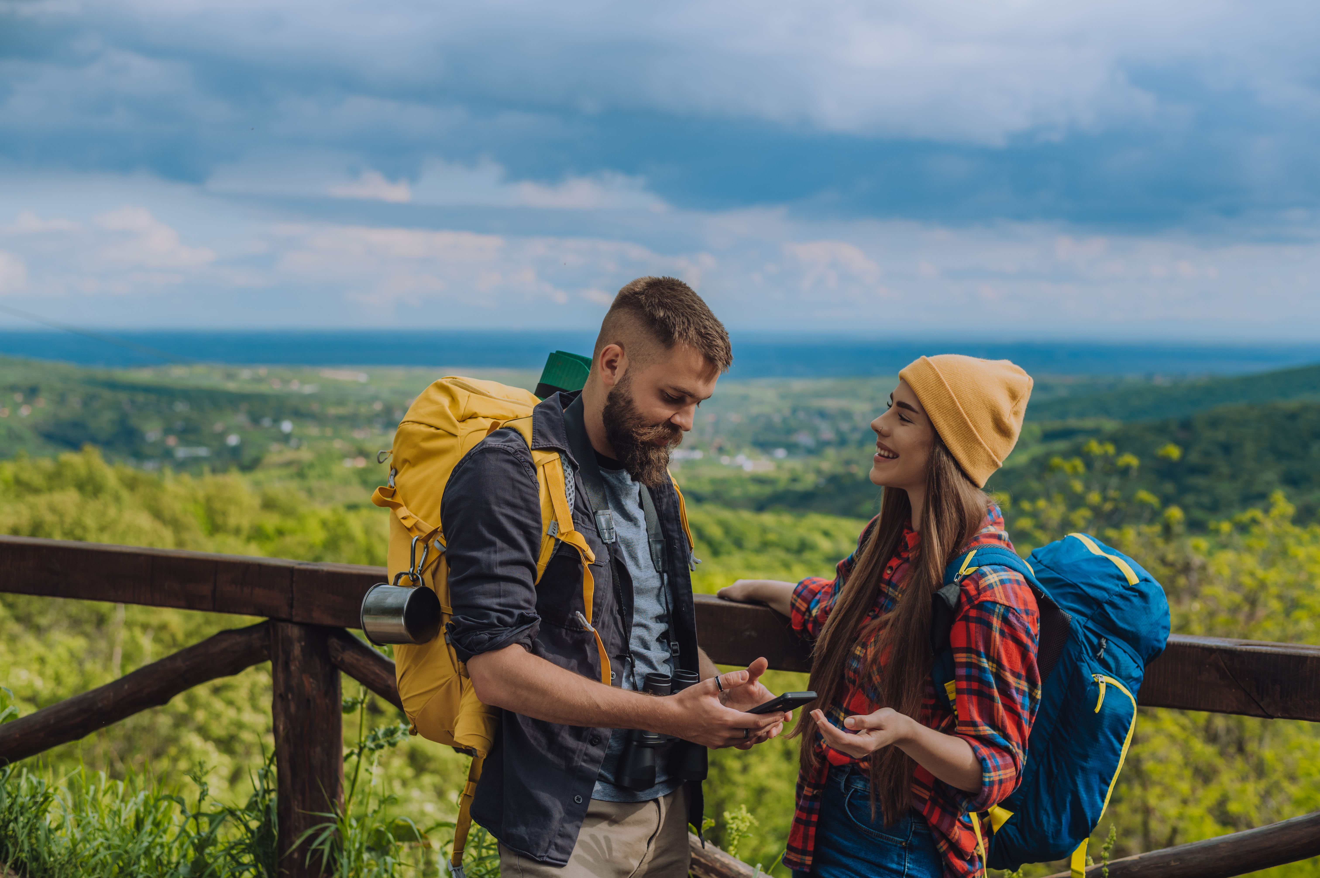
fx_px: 1832
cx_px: 660
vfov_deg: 27.0
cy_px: 439
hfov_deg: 39.6
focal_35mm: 50
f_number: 4
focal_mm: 50
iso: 100
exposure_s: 1/1000
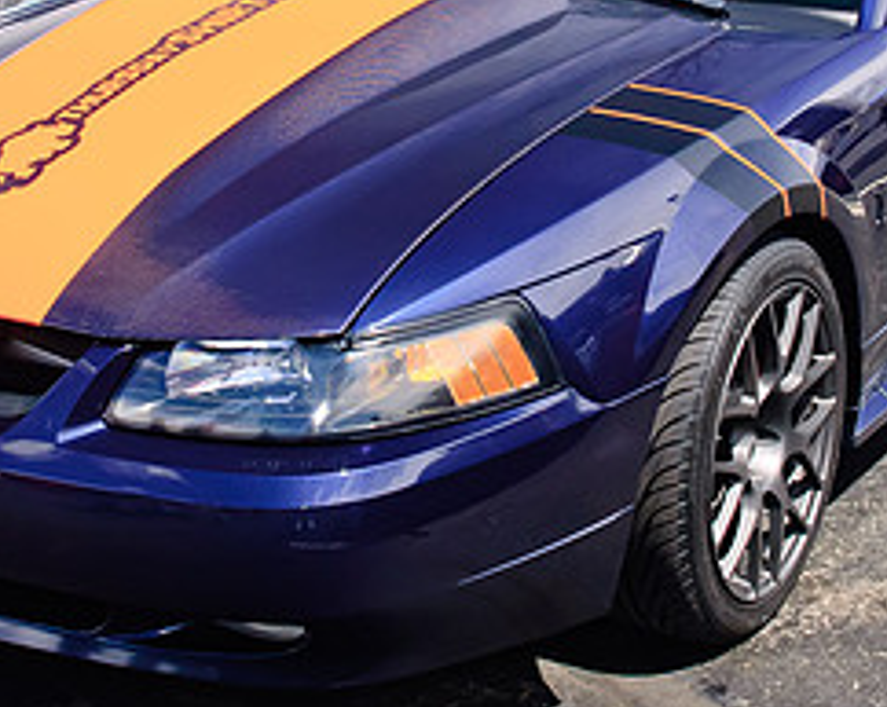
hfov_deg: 23.6
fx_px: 2124
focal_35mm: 81
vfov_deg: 18.7
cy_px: 143
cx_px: 407
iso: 200
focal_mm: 24
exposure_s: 1/125
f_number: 5.6
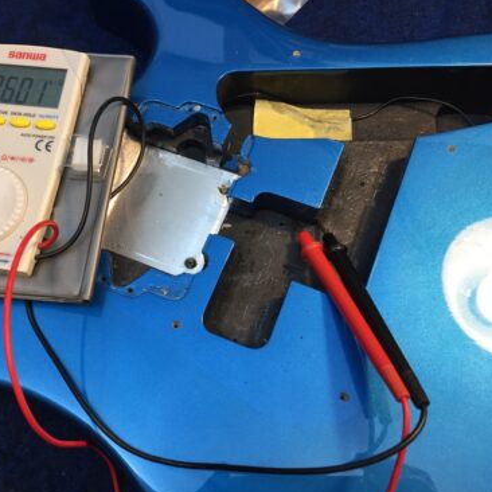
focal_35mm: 35
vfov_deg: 47.2
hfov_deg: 46.8
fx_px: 563
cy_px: 247
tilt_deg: -67.5
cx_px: 187
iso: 64
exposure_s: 1/33
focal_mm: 4.15
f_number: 2.2
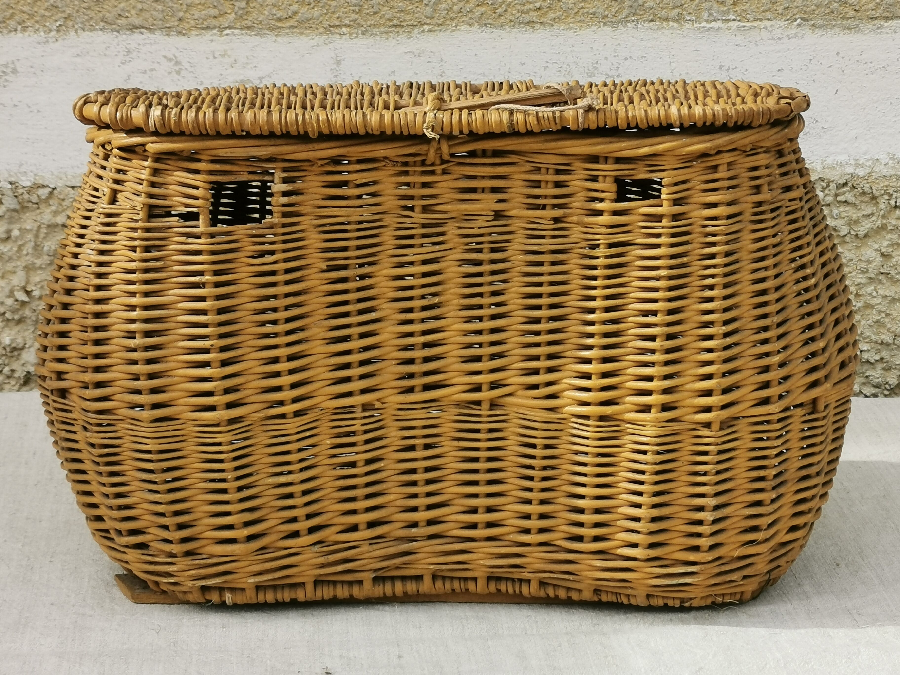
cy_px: 338
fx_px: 2054
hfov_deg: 24.7
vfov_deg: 18.7
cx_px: 450
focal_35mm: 79
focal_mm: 5.58
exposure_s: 1/1718
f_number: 1.8
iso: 50
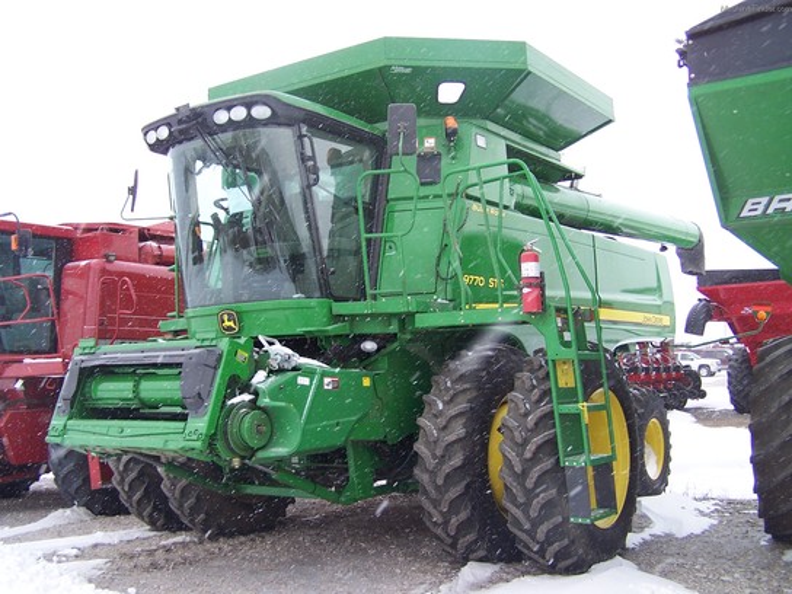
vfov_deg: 37.7
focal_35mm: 38
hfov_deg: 49.0
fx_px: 869
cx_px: 396
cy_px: 297
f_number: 2.8
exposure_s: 1/180
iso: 80
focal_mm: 6.3
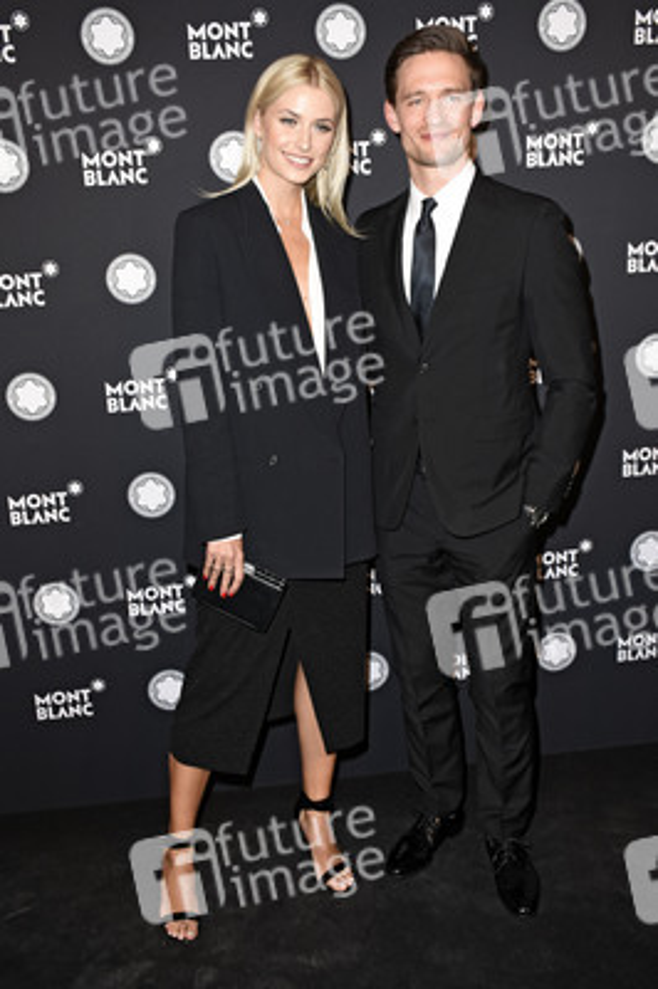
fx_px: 947
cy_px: 494
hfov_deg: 38.3
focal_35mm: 34
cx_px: 329
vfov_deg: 55.1
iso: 400
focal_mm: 23
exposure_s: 1/160
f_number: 6.3
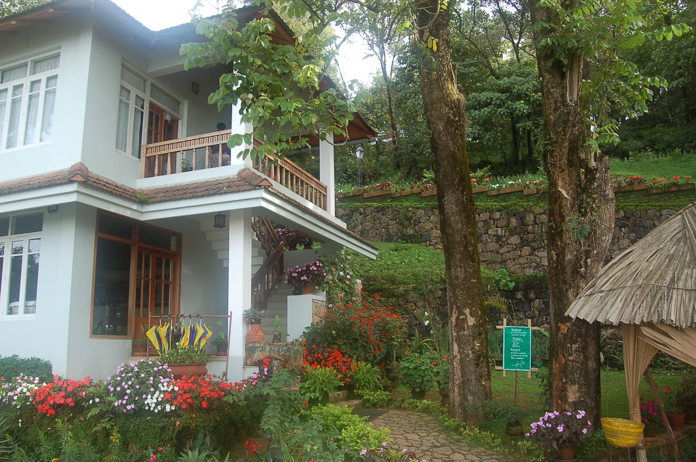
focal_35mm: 27
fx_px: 521
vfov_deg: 47.8
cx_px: 348
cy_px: 231
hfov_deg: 67.5
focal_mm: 18
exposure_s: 1/50
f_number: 7.1
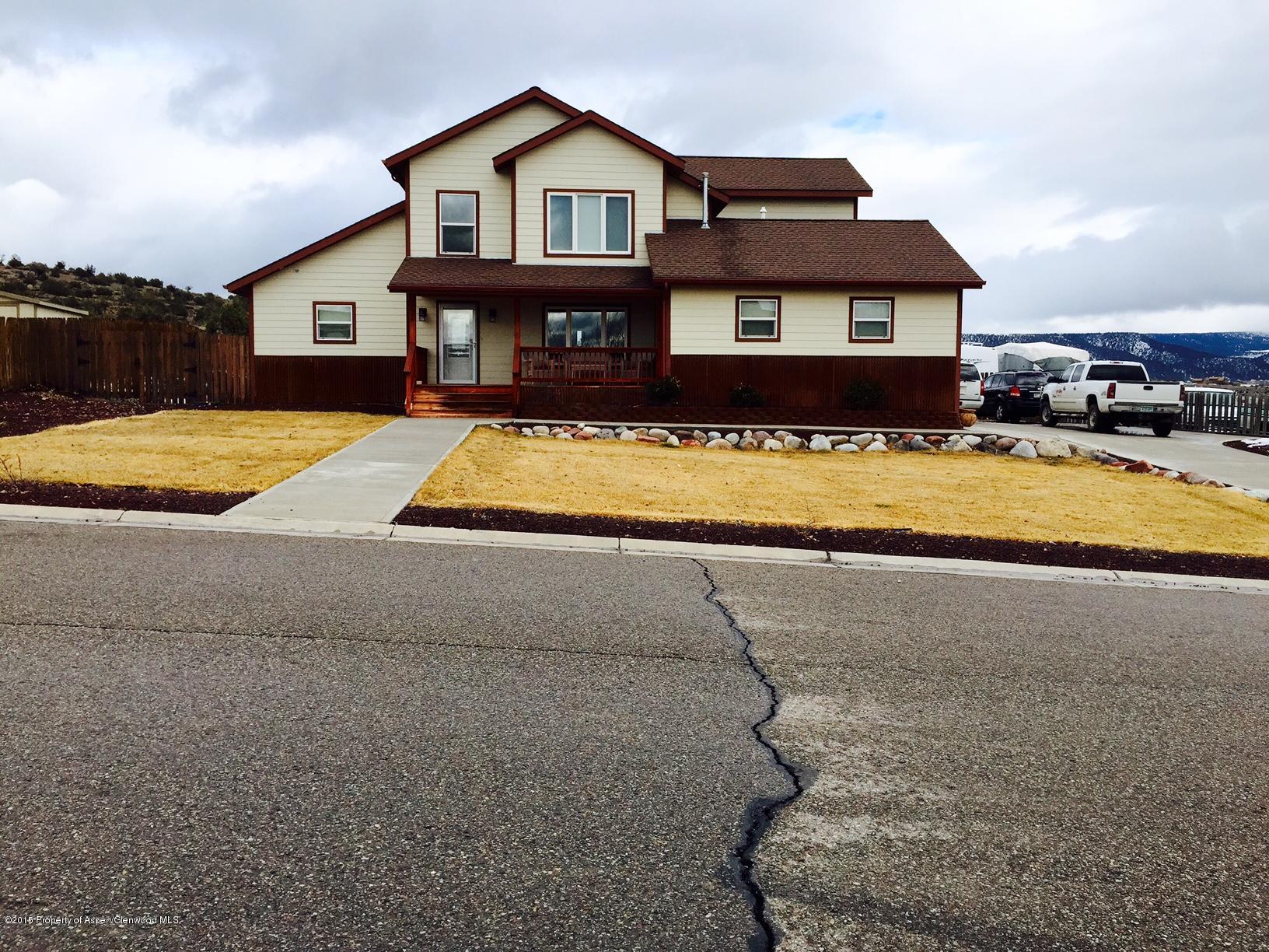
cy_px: 476
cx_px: 634
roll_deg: -0.1
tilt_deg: -2.6
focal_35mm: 29
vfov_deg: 48.2
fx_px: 1063
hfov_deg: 61.7
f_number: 2.2
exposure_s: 1/879
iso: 32
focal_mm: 4.15
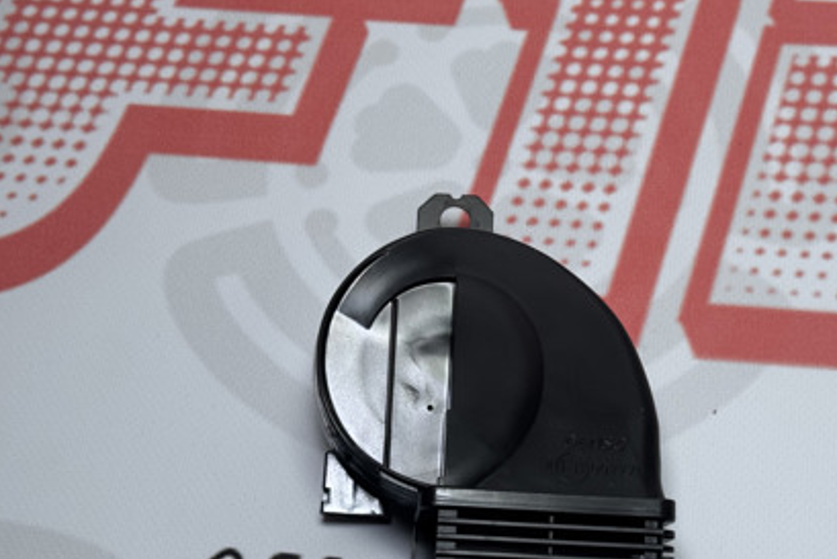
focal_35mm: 78
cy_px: 406
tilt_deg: -62.9
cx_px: 501
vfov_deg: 17.4
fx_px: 1814
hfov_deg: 25.9
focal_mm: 6.76
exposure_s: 1/64
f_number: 1.78
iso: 100
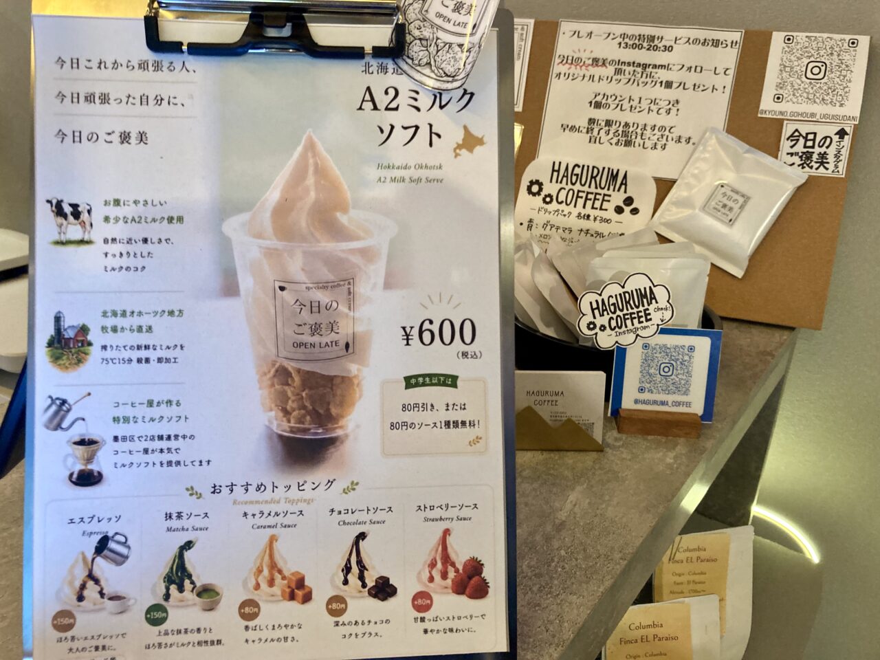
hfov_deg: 63.4
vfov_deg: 49.7
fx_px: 712
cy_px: 330
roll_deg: -4.0
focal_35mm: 28
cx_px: 440
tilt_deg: -25.0
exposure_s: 1/50
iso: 250
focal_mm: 3.99
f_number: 1.8
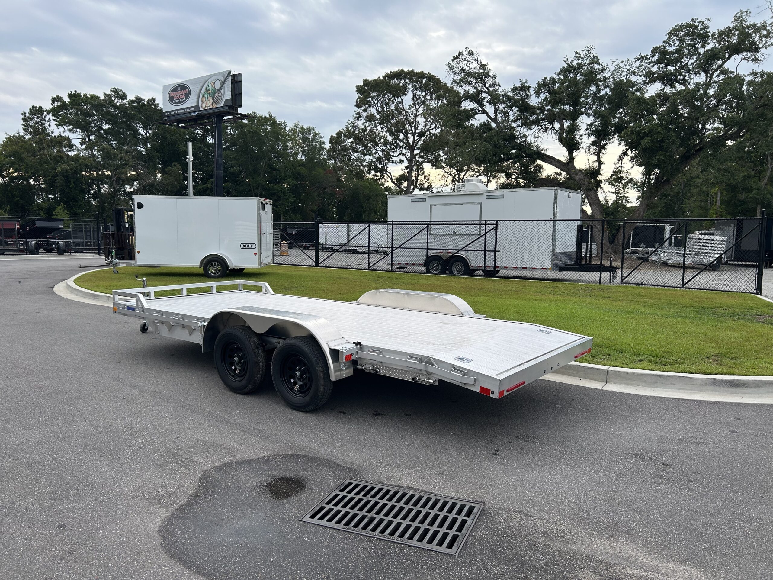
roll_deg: -0.1
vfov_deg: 53.1
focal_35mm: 26
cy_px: 290
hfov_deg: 67.3
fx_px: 581
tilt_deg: -6.0
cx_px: 386
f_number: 1.5
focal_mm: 5.7
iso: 50
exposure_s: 1/932
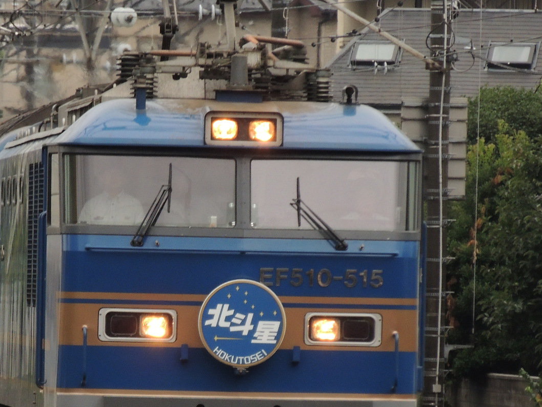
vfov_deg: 1.6
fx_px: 14219
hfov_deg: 2.2
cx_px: 131
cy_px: 304
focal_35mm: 908
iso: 400
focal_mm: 89.1
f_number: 4.9
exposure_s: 1/250
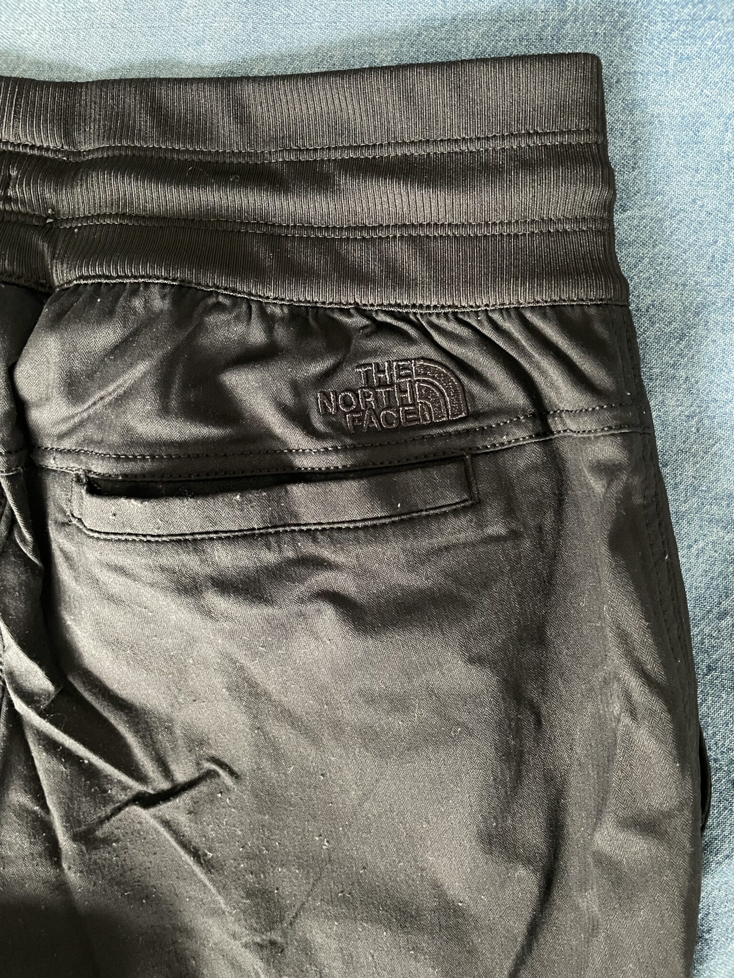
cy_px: 489
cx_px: 367
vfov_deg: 67.3
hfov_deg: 53.1
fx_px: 735
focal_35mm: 26
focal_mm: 4.2
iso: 800
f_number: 1.6
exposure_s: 1/30
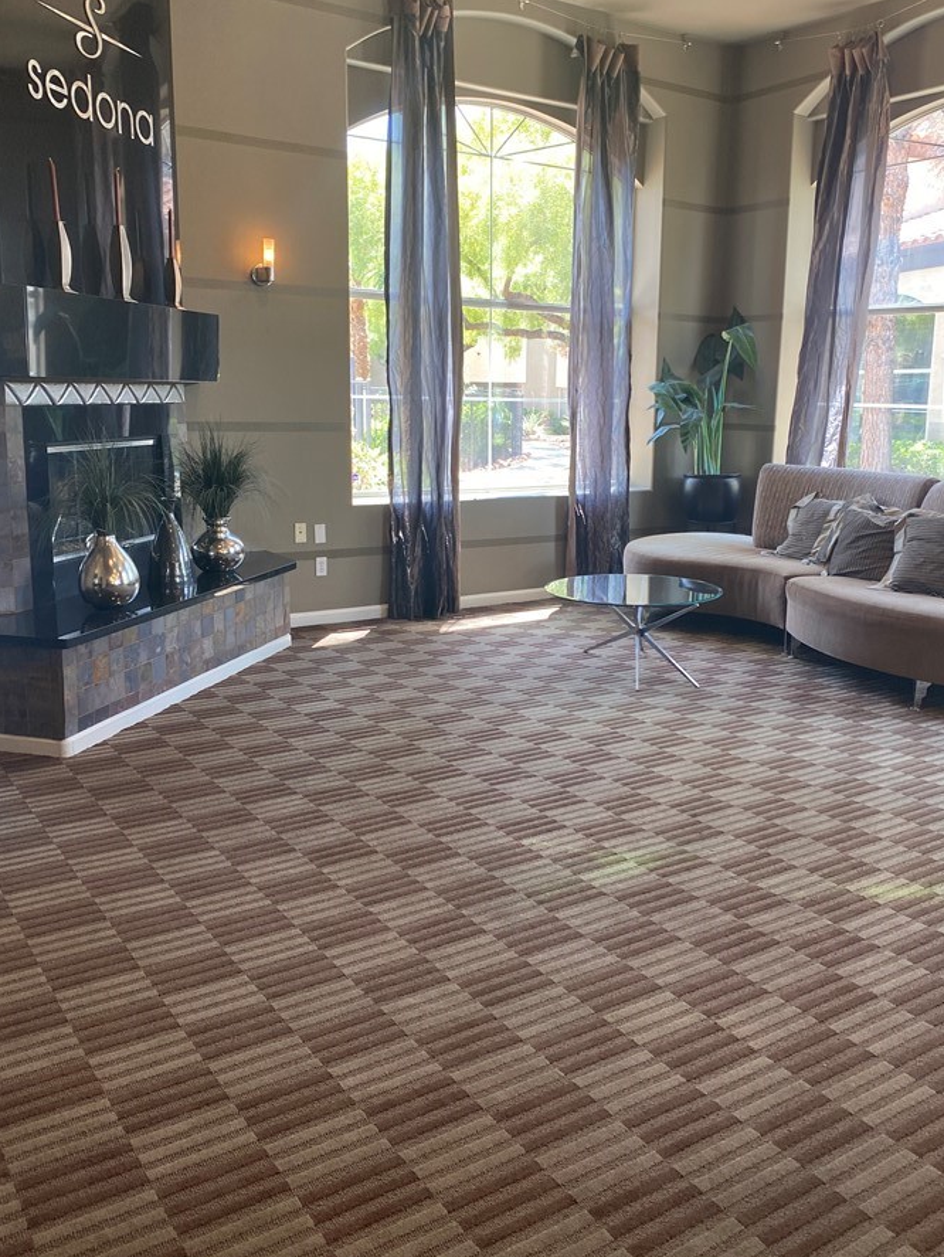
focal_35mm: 30
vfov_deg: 59.9
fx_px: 1090
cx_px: 516
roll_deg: -1.0
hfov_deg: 46.8
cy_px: 598
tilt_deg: -8.8
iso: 64
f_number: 1.8
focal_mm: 4.25
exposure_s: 1/60
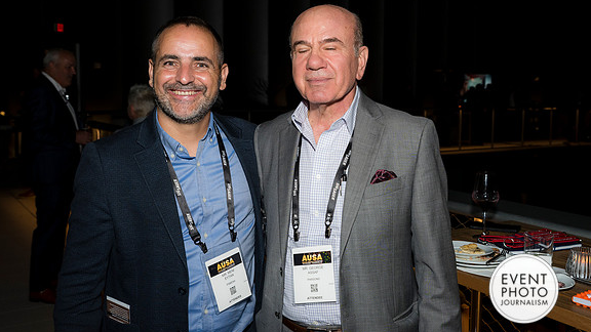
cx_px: 296
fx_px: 595
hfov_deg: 52.8
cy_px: 158
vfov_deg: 31.2
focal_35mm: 38
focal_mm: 36
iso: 800
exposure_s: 1/125
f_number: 5.6
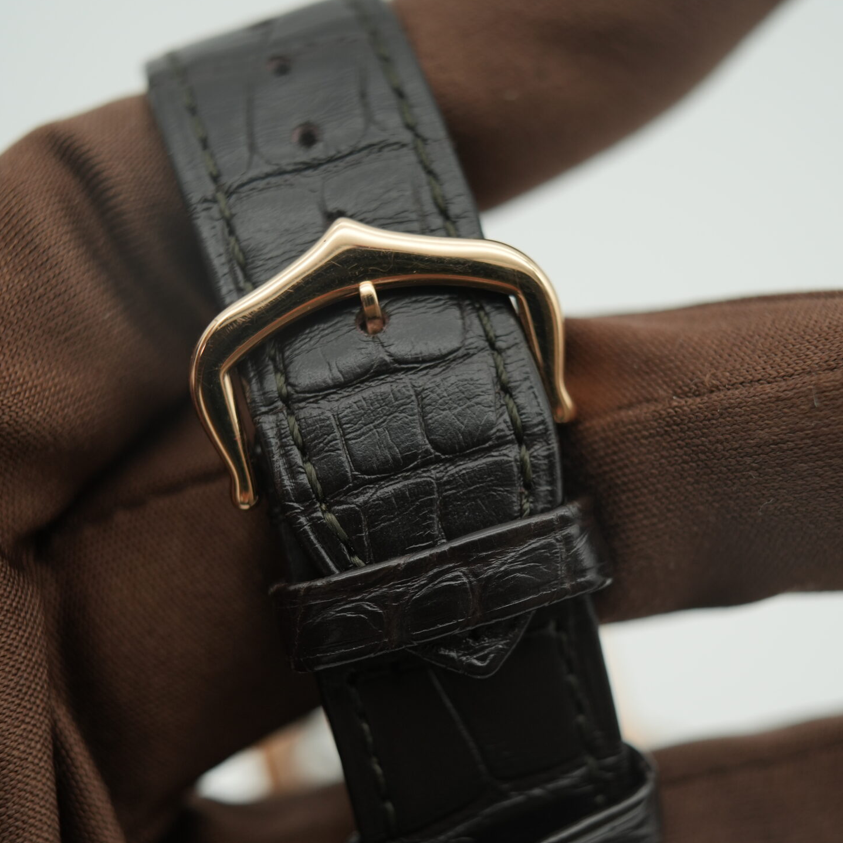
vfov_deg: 32.0
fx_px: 1460
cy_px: 531
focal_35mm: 53
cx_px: 461
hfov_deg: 32.2
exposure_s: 1/250
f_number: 5
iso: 400
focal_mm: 35
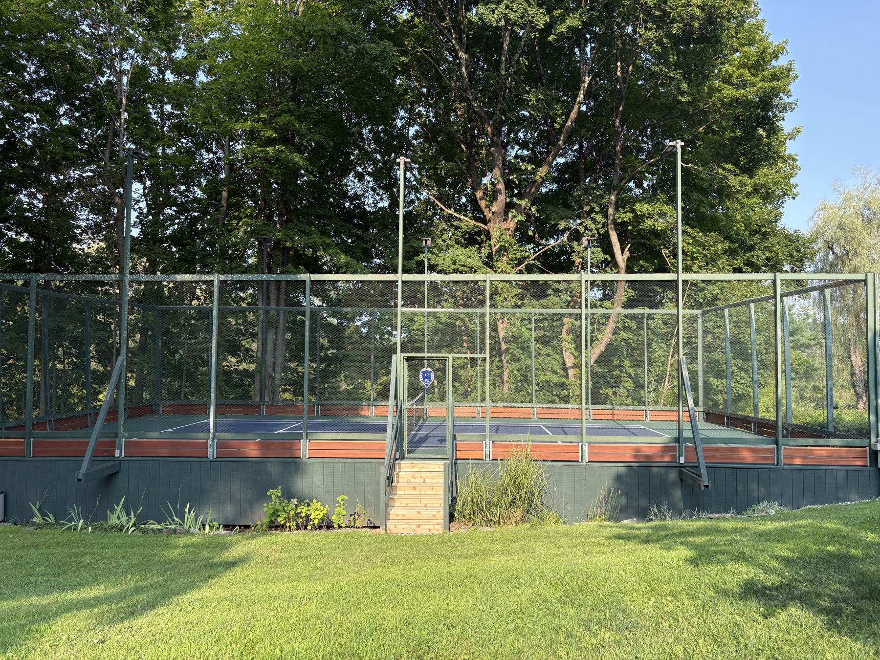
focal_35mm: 26
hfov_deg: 67.3
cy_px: 330
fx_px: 661
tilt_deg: +2.8
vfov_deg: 53.1
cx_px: 440
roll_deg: -0.1
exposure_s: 1/747
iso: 64
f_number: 1.6
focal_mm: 5.96
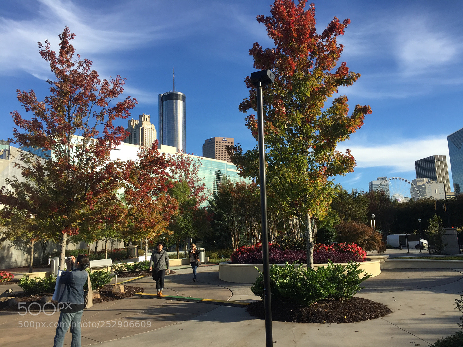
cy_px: 174
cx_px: 232
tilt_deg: +9.8
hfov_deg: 61.7
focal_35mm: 29
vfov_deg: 48.2
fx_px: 388
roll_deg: +1.0
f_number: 2.2
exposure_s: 1/989
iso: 32
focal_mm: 4.15
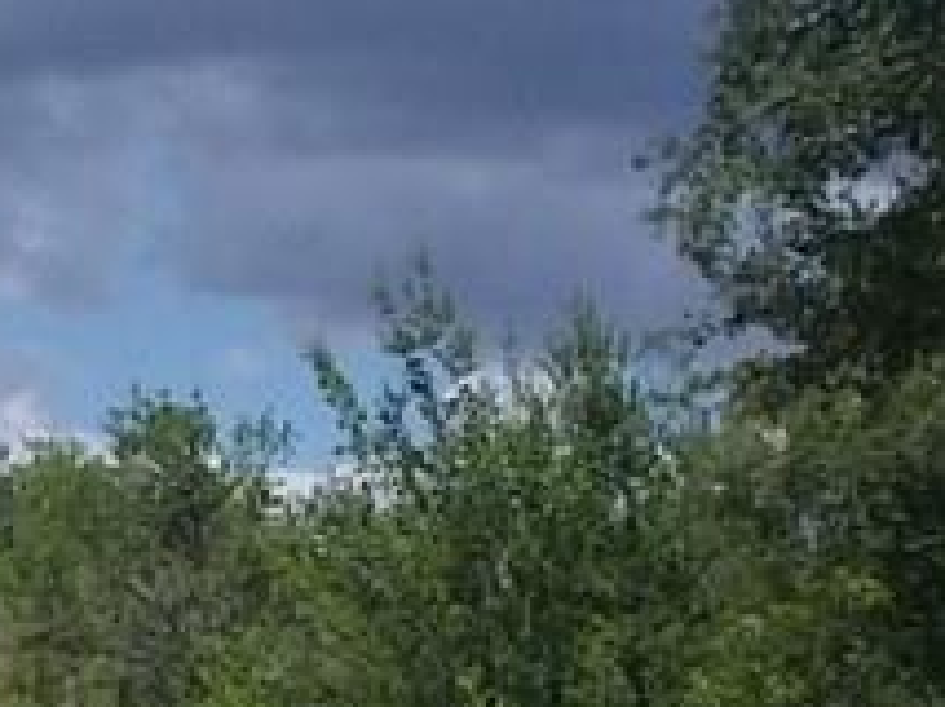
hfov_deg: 13.8
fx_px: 3790
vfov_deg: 10.5
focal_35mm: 139
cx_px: -199
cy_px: 773
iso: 80
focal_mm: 4.1
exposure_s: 1/1499
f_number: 3.3
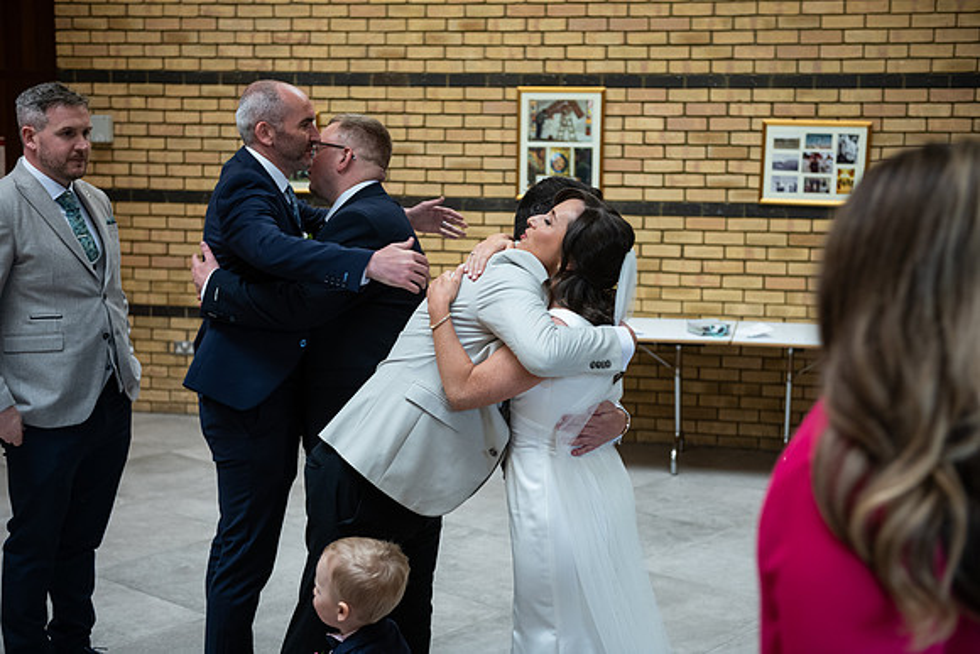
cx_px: 490
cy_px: 327
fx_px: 1416
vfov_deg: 26.0
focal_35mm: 52
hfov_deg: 38.2
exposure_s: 1/160
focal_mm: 52
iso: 800
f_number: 3.5
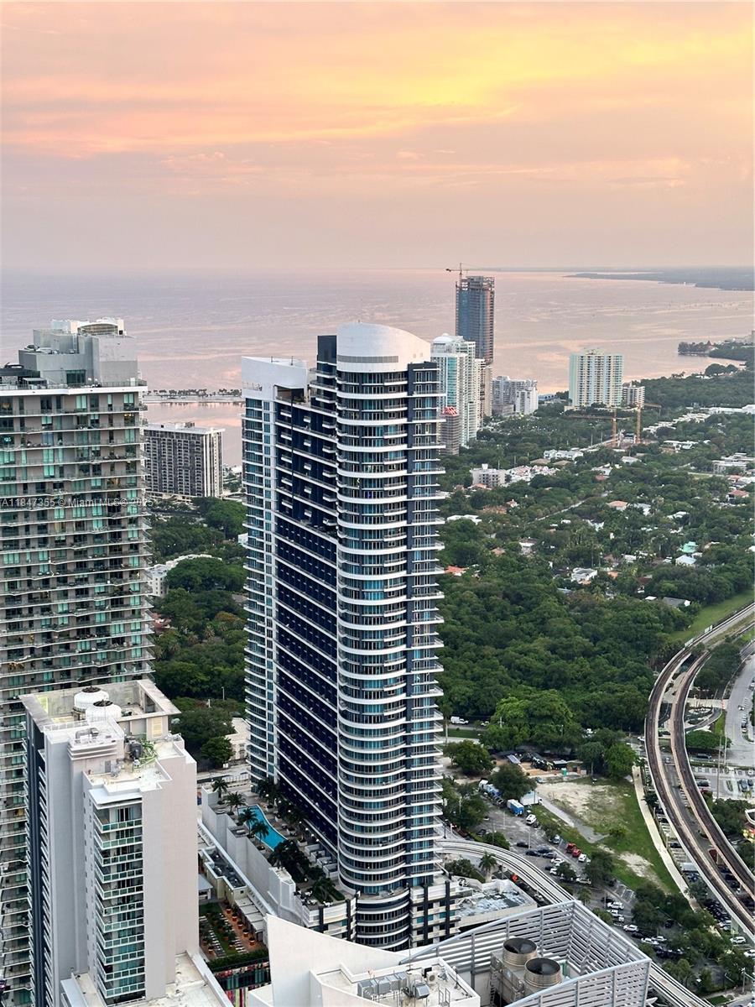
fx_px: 1396
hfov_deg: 30.3
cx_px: 378
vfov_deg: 39.7
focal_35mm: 48
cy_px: 504
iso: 80
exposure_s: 1/83
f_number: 1.78
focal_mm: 6.86
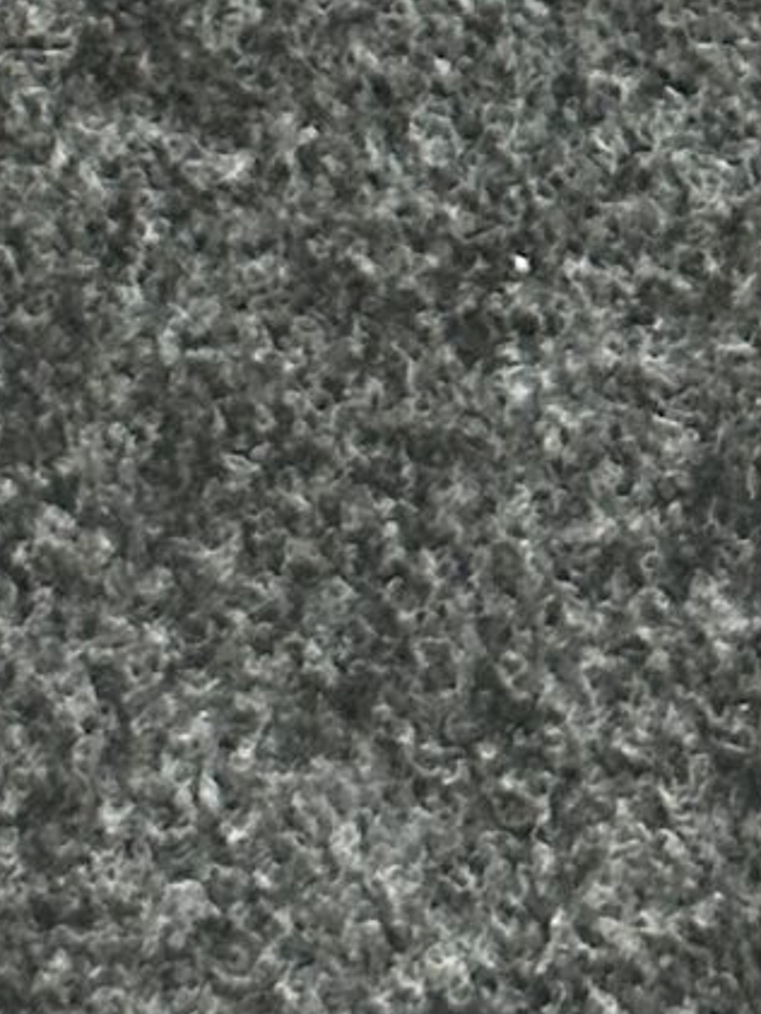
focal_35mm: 292
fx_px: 8555
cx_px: -496
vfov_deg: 6.2
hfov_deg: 5.0
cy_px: -2006
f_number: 1.78
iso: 400
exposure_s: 1/33
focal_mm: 6.86
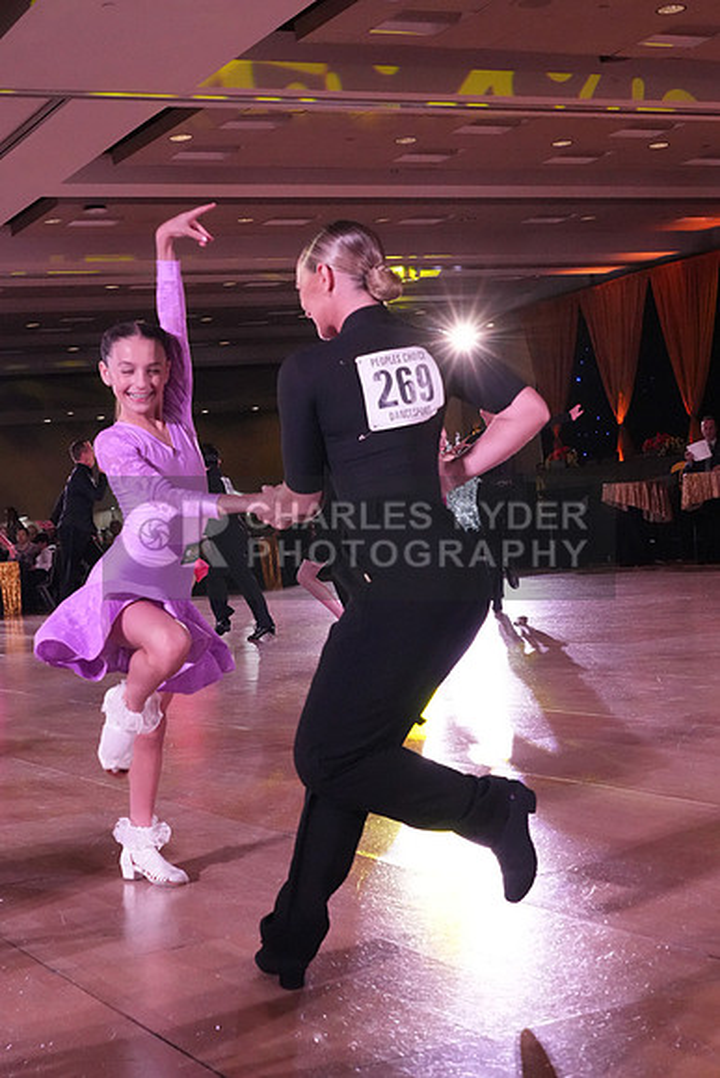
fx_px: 1649
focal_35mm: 55
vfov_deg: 36.2
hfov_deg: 24.6
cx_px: 360
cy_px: 539
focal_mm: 37
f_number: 7.1
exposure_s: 1/400
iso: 8000
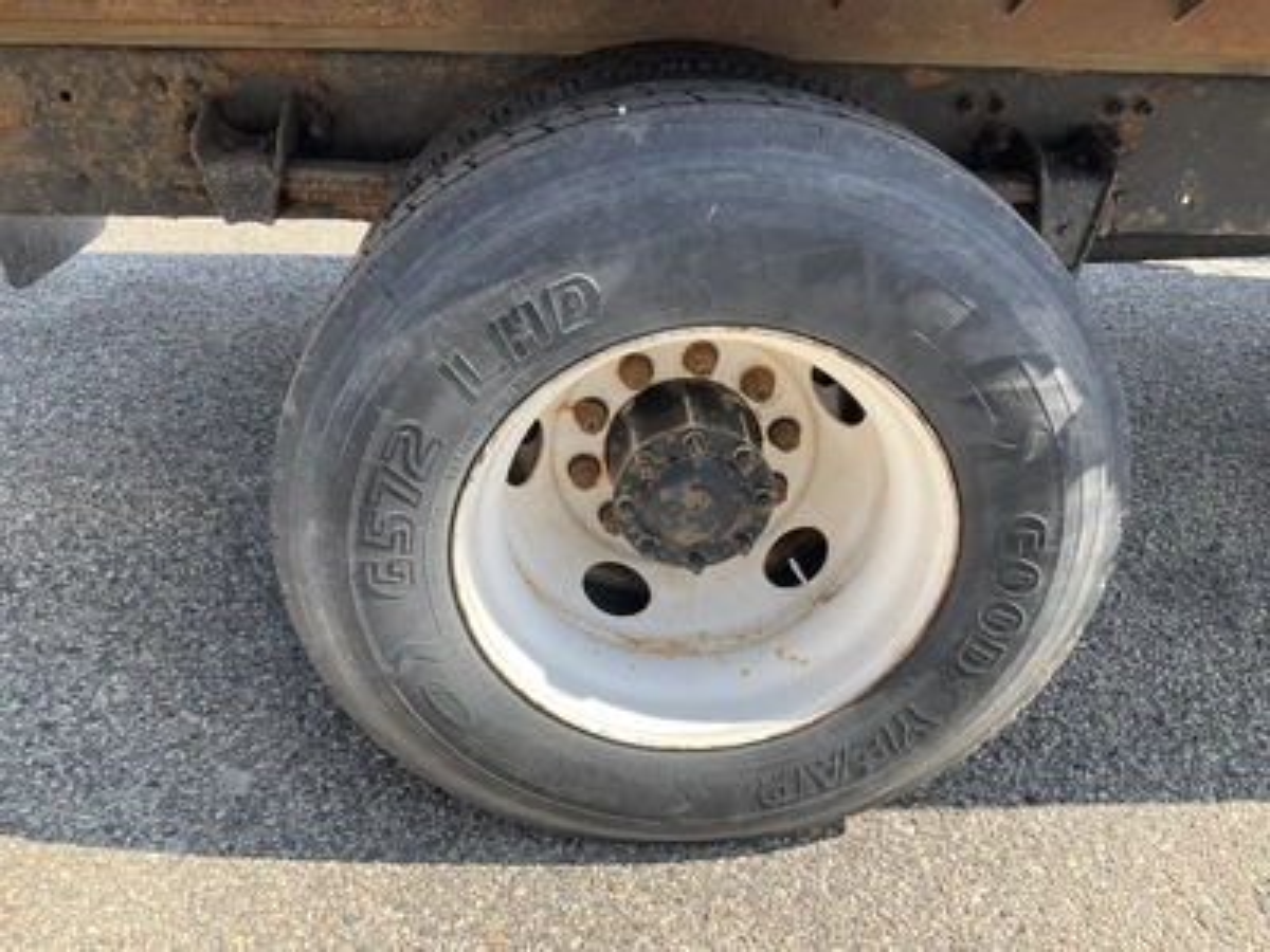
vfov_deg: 48.2
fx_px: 1064
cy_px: 476
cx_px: 635
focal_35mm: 29
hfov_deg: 61.7
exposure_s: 1/482
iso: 25
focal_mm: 3
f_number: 1.8
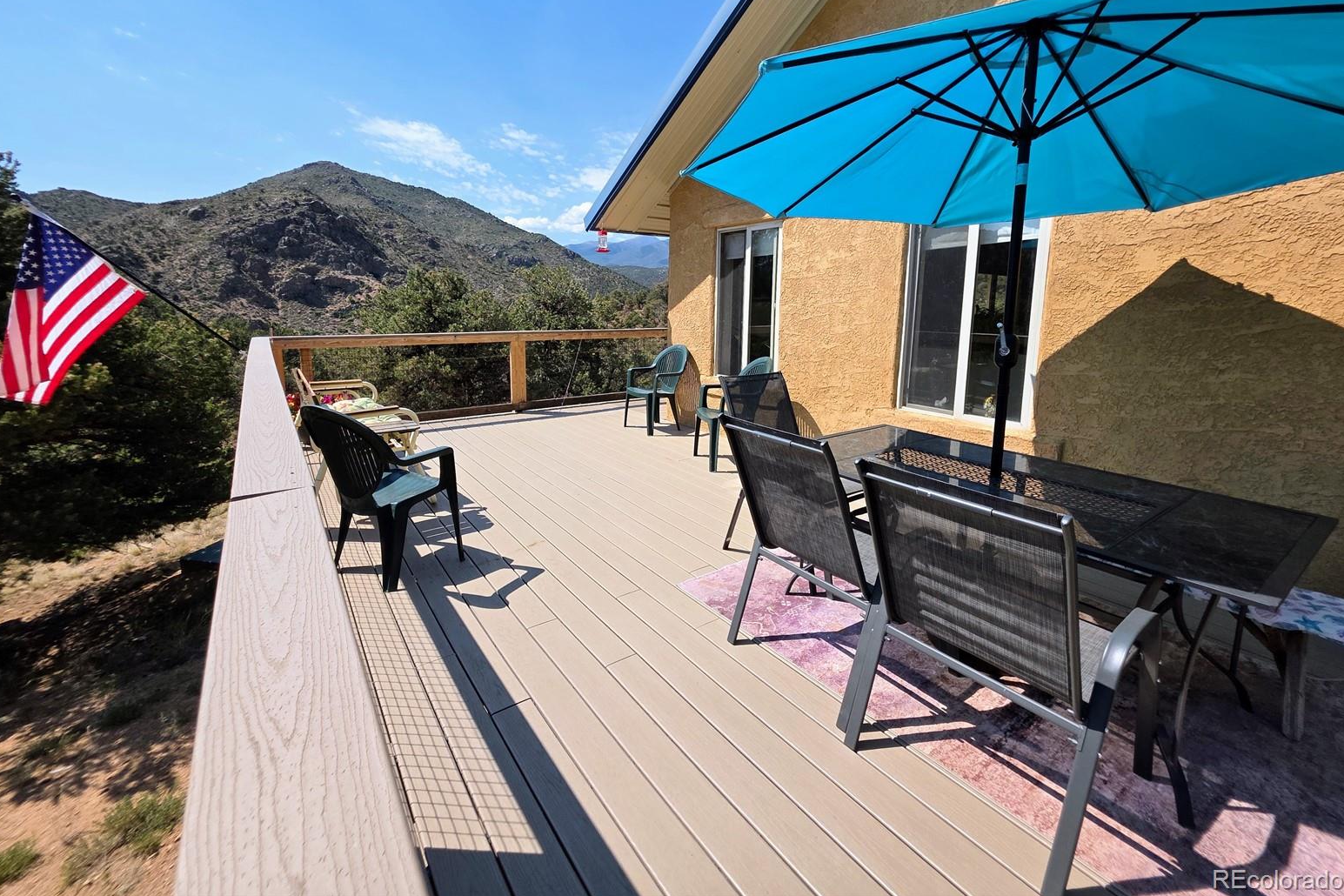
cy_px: 376
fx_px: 523
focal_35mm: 14
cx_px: 658
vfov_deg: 80.6
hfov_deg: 104.2
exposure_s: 1/2565
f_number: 1.9
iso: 40
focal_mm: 2.2
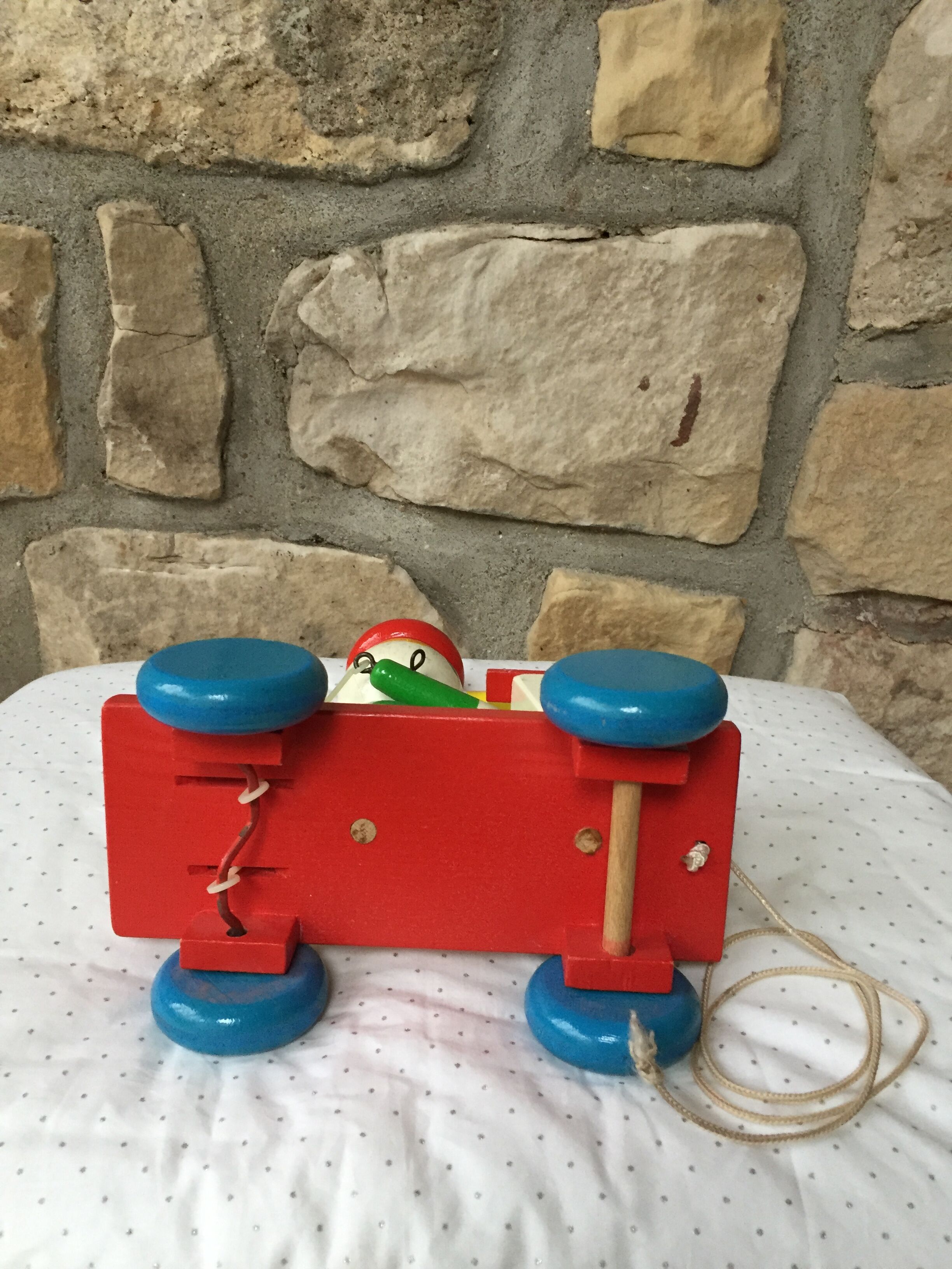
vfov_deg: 61.7
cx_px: 476
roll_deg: -0.5
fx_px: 1063
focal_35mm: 29
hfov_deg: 48.2
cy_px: 634
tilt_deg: -27.8
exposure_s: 1/33
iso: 200
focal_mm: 4.15
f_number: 2.2
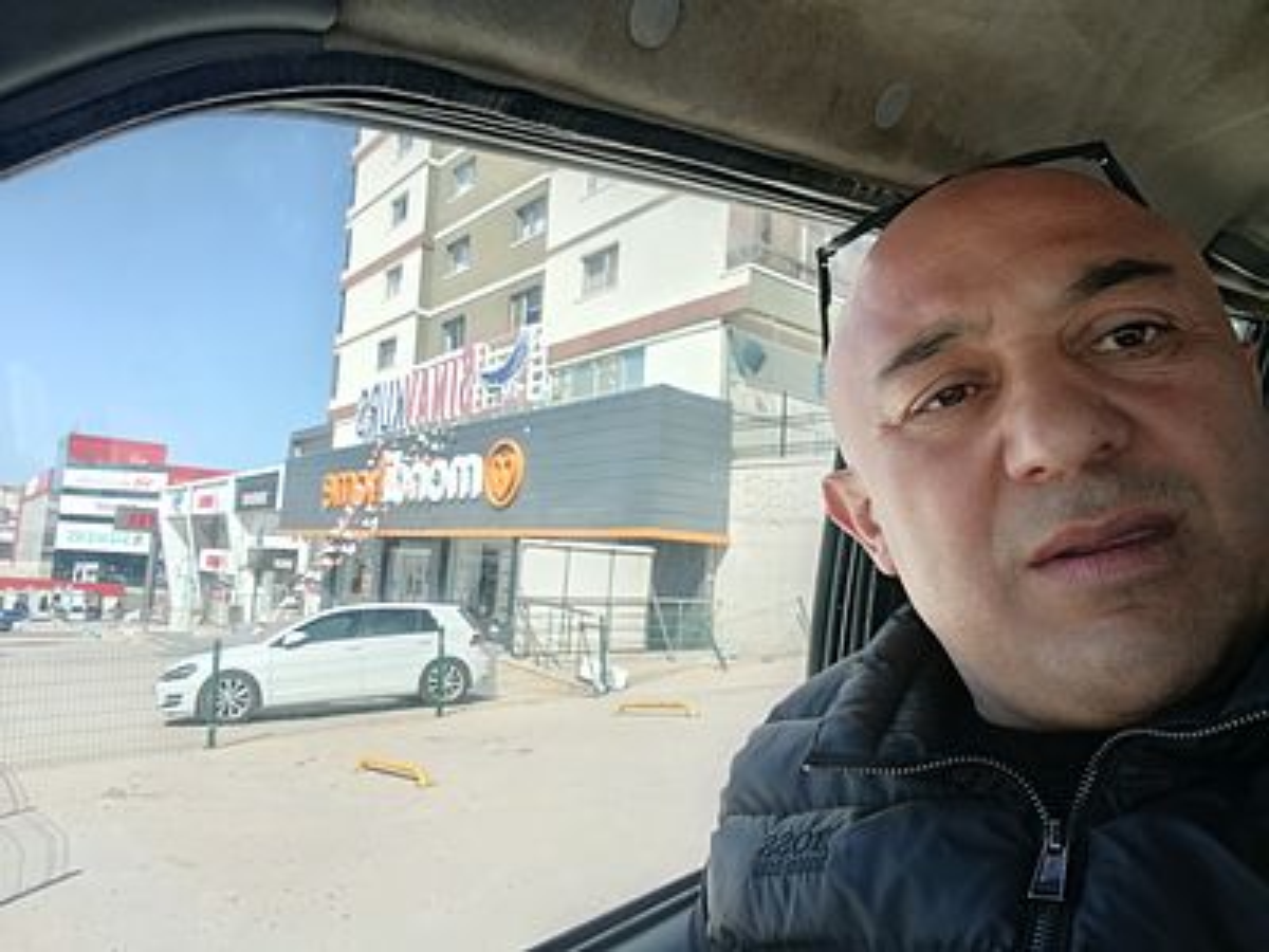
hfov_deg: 76.4
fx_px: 807
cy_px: 476
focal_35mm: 22
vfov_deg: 61.1
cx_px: 634
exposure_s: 1/152
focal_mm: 2.59
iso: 56
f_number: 2.2
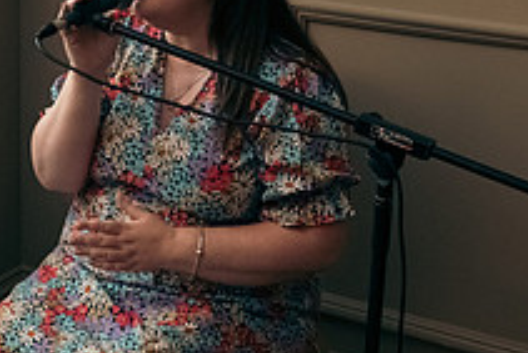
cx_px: 25
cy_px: 89
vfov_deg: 15.5
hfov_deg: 22.4
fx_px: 1292
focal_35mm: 88
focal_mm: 32
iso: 1250
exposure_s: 1/125
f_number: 3.5
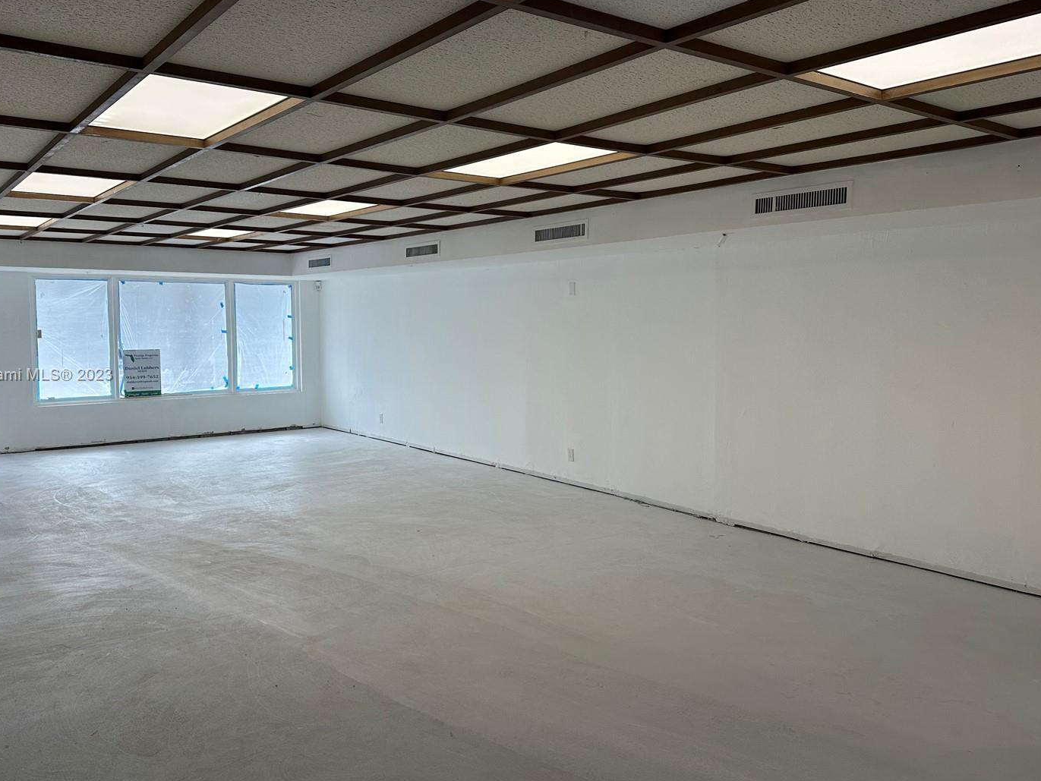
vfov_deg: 49.8
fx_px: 842
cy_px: 376
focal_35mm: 28
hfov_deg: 63.3
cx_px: 477
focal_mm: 6.86
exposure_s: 1/630
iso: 80
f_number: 1.78
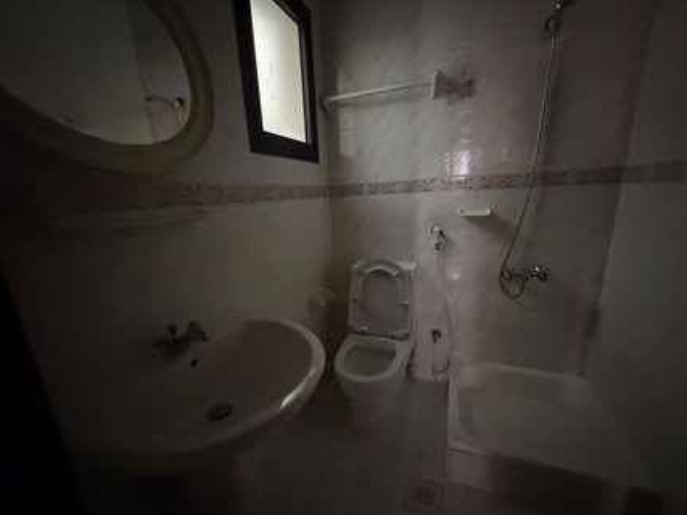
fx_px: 298
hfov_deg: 98.2
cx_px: 339
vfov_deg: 81.6
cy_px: 273
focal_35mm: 15
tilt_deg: -15.1
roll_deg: +2.6
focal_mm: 2.22
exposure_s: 1/30
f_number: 2.2
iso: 2500
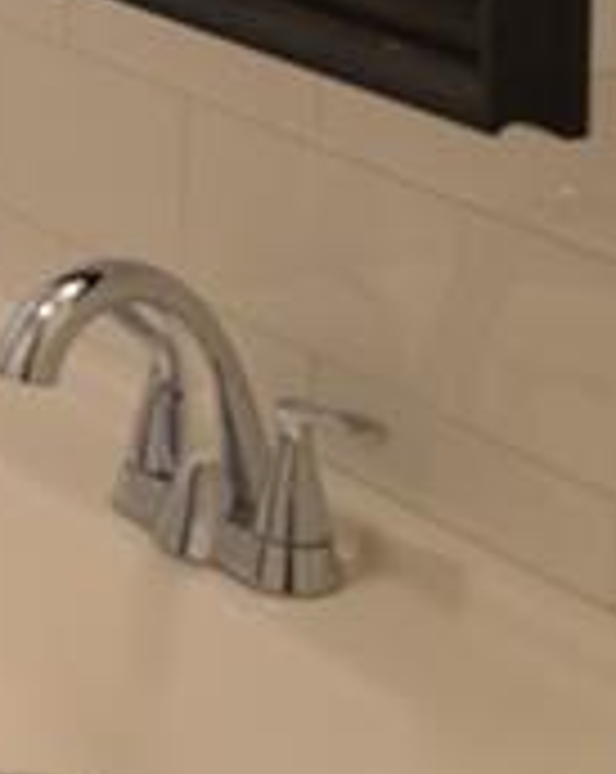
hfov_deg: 9.0
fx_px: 3450
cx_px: -931
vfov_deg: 11.8
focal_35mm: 151
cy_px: -616
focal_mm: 18
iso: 400
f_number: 4.5
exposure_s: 1/80
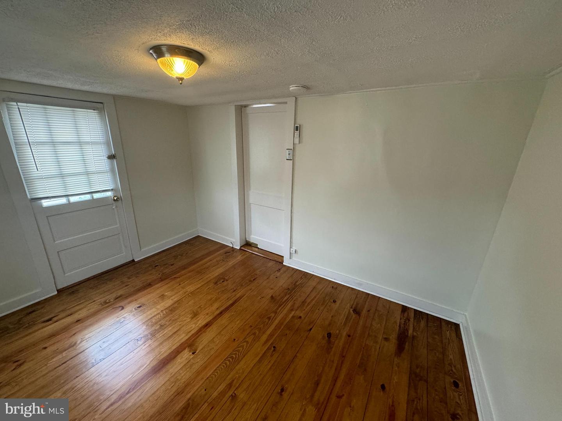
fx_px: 227
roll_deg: -0.6
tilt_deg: -17.2
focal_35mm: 14
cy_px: 210
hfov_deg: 102.1
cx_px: 281
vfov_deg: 85.7
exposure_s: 1/120
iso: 250
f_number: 2.2
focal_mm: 2.22
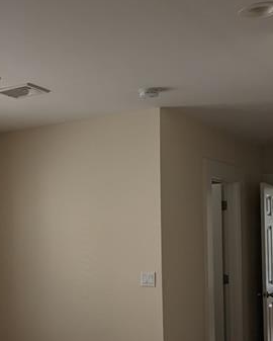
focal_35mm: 60
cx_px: -8
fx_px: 605
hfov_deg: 24.1
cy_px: 239
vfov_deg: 31.1
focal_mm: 4.38
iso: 46
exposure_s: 1/151
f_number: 1.73
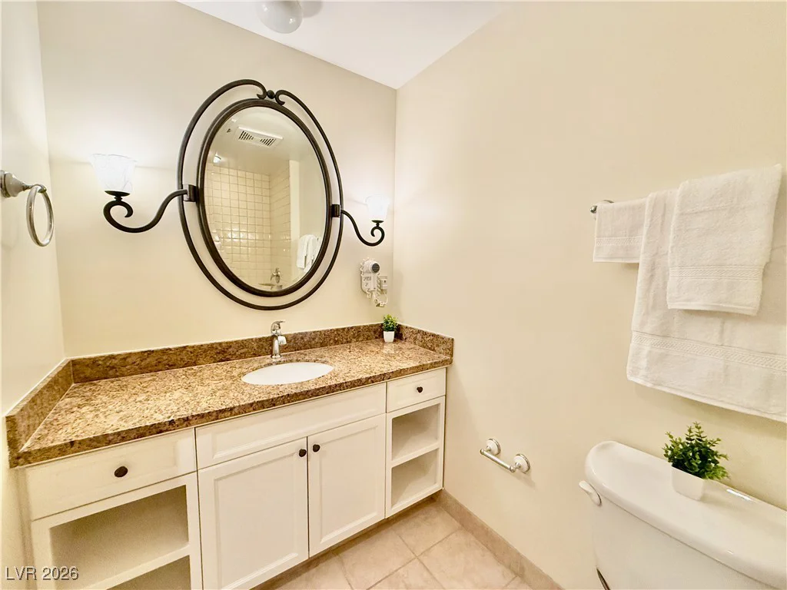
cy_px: 295
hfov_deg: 102.1
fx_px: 318
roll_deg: -1.4
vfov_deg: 85.7
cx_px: 394
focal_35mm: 14
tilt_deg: -6.0
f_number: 2.2
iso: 250
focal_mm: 2.22
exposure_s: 1/120
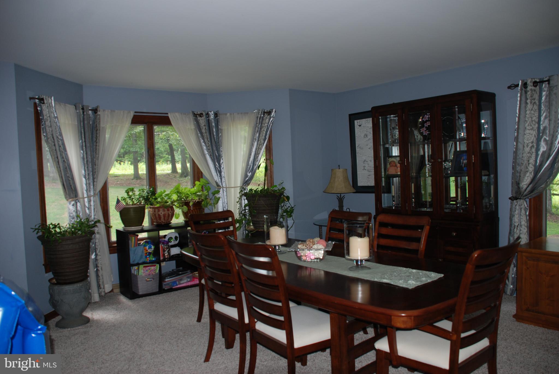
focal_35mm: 27
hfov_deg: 67.3
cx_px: 280
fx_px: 420
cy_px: 187
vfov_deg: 48.0
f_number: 3.5
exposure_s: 1/60
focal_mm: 18
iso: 200
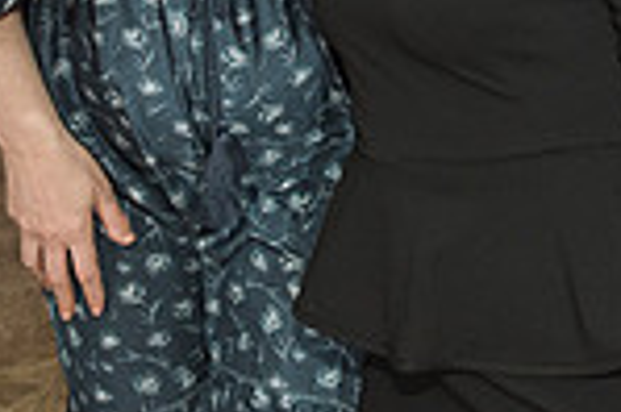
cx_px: 450
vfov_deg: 11.5
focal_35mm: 113
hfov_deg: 18.0
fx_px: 1947
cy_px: -231
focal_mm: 29
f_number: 4
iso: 1000
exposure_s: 1/100
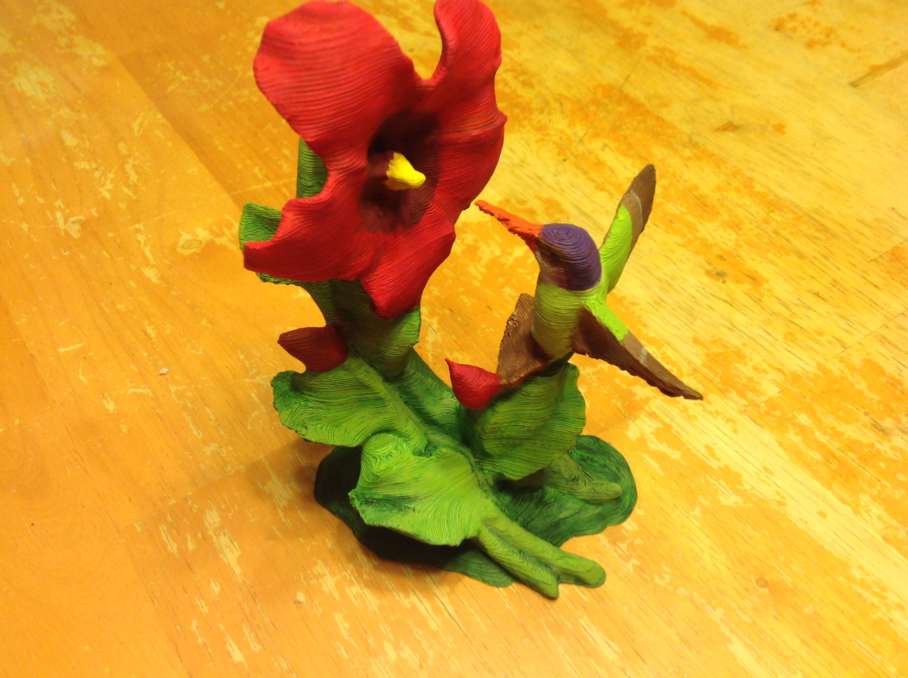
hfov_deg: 51.4
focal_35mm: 36
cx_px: 458
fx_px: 943
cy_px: 340
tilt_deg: -48.7
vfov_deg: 39.6
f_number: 2.4
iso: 64
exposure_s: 1/20
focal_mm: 4.28
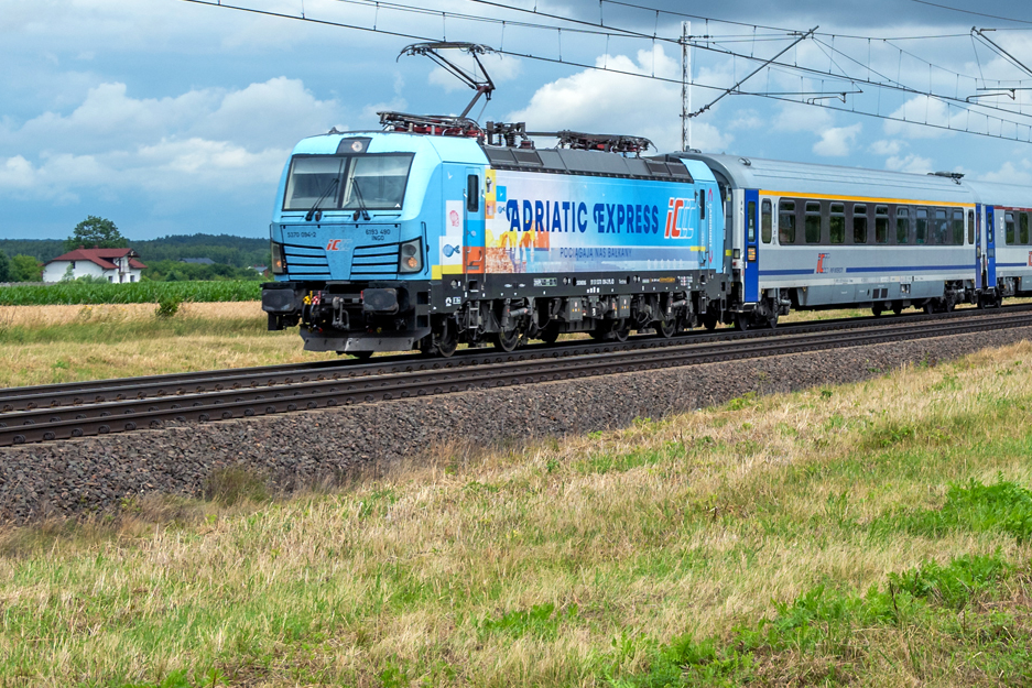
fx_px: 2351
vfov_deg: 16.6
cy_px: 181
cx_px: 833
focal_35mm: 82
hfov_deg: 24.4
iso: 125
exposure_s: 1/800
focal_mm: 32
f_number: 9
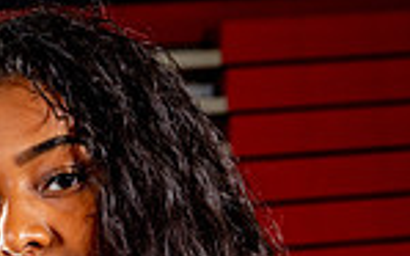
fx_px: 1519
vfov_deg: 8.8
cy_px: 595
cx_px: 37
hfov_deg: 15.2
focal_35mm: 136
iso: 100
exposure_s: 1/125
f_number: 5.6
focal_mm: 44
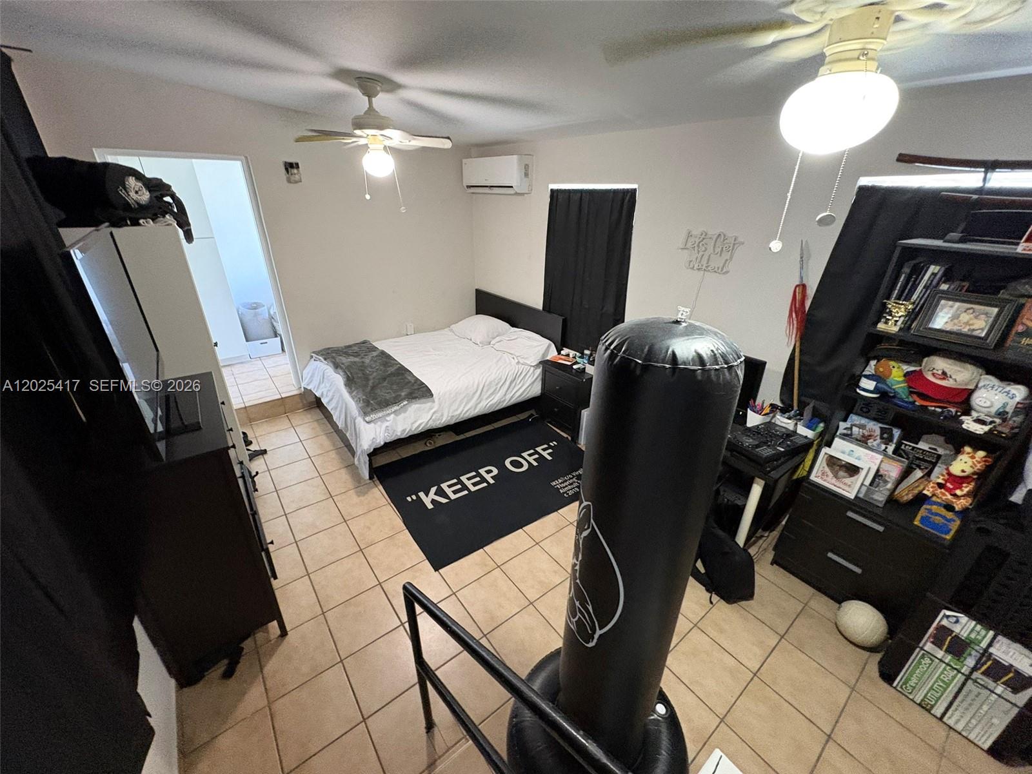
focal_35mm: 14
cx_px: 516
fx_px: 417
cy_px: 387
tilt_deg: -26.3
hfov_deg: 102.1
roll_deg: -0.6
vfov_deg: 85.7
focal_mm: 2.22
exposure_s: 1/40
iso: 640
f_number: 2.2
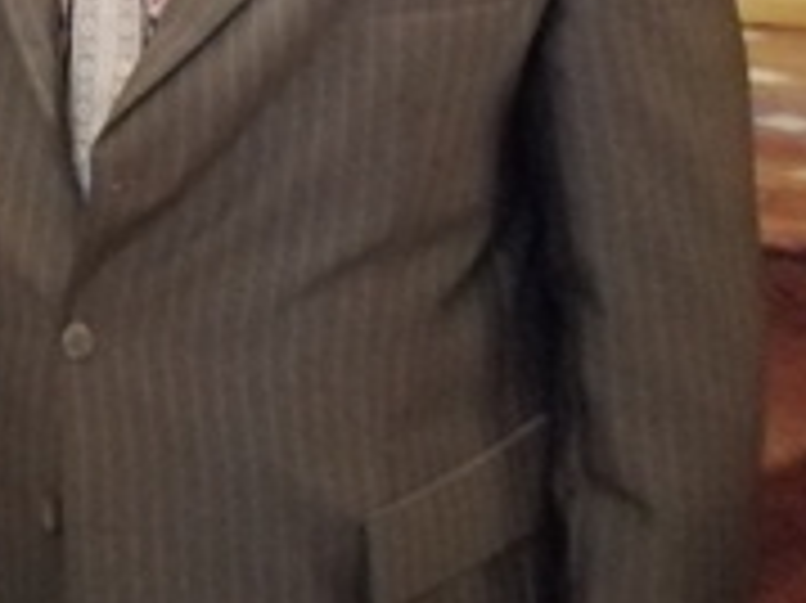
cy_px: -180
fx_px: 2164
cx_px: -572
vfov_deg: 15.1
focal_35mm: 93
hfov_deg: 17.7
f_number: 1.8
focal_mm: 3.62
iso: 640
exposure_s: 1/14.3
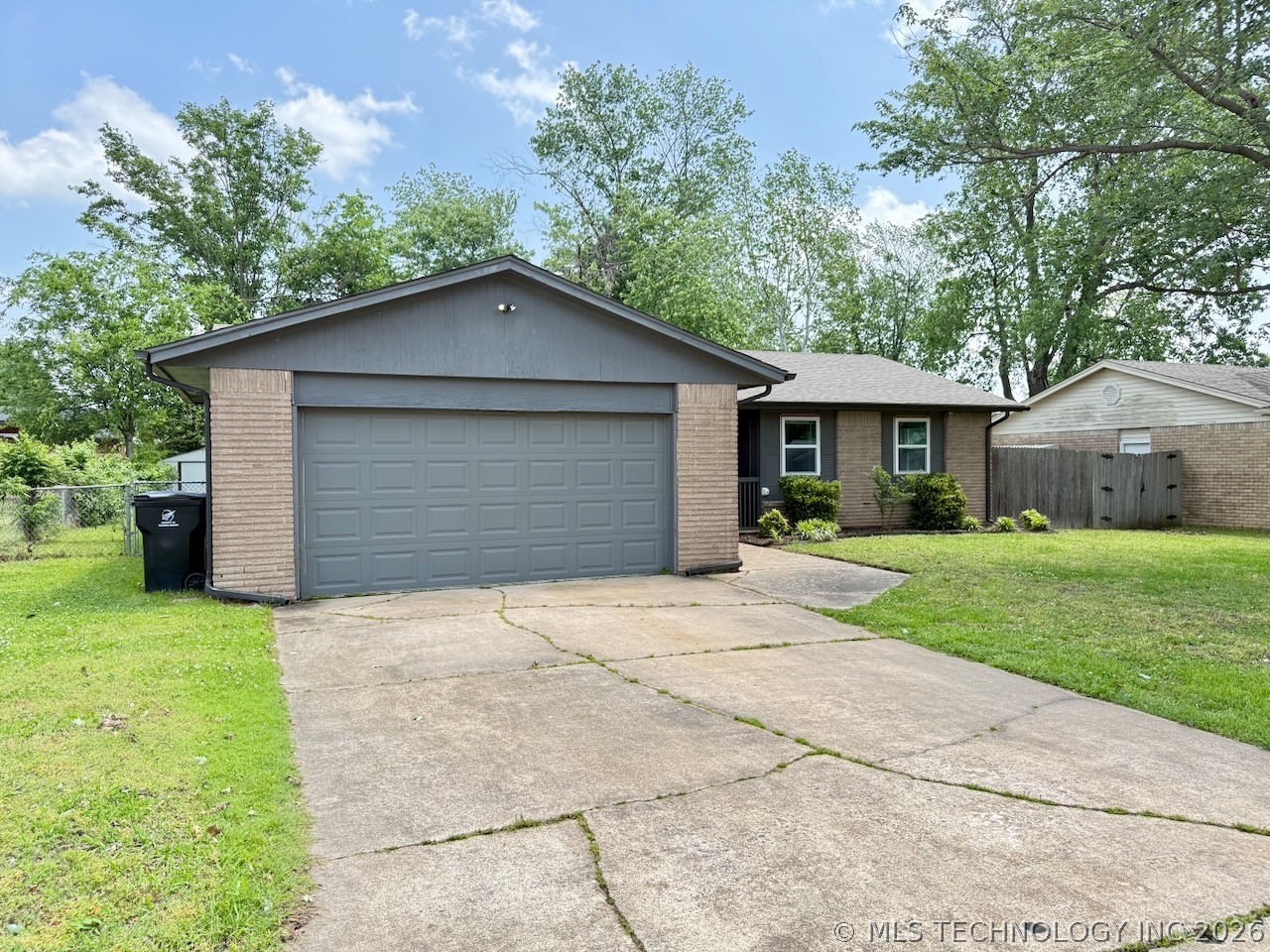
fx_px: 881
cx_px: 635
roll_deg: +0.1
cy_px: 476
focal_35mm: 24
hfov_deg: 71.6
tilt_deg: -0.9
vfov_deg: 56.8
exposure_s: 1/1005
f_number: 1.78
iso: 100
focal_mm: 6.76
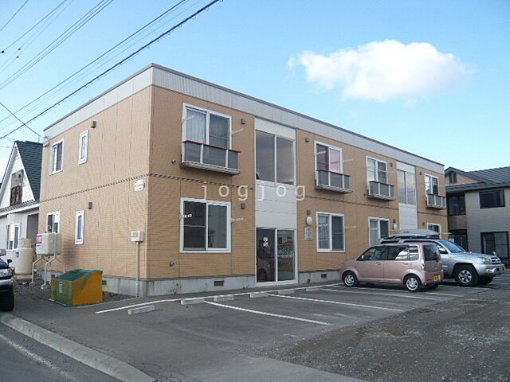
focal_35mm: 28
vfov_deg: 49.7
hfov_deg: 63.4
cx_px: 255
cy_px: 191
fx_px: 413
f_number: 2.8
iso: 100
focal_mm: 4.6
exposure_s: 1/640
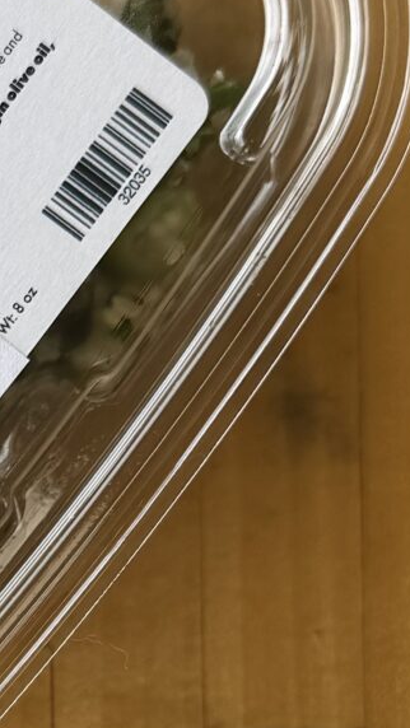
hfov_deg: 9.9
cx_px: -307
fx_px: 2260
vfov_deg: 17.6
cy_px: 840
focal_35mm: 117
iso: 80
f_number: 1.78
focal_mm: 6.76
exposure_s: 1/598
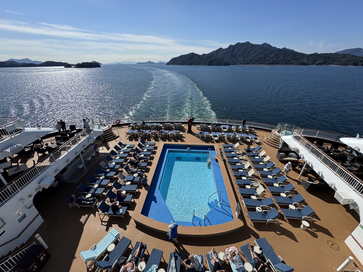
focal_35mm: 14
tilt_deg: -26.4
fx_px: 147
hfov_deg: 102.1
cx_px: 182
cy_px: 136
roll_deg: +1.0
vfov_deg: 85.7
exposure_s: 1/3106
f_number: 2.2
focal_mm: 2.22
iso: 50
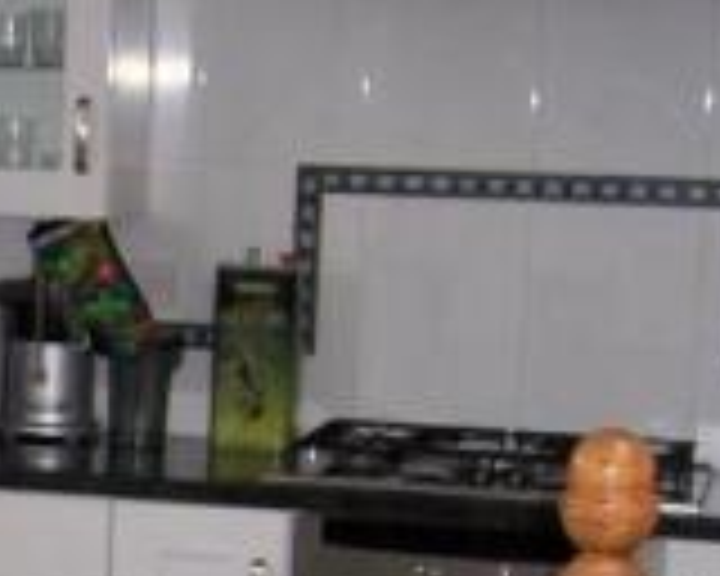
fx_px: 2728
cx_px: -389
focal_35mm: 128
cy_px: 583
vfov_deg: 11.9
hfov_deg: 14.0
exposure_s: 1/60
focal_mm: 6
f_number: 3
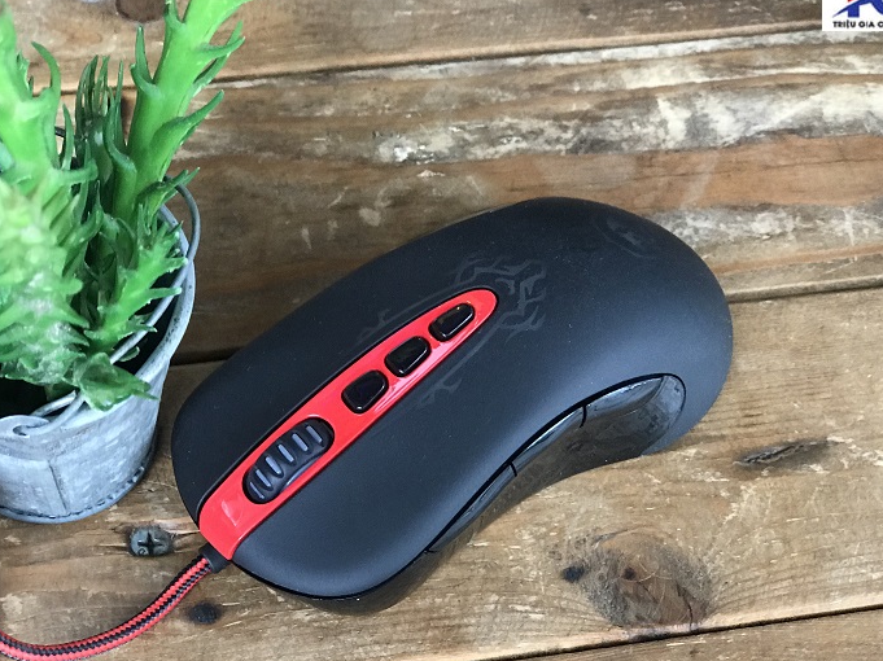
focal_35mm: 67
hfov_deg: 29.0
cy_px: 356
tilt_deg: -58.3
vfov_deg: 21.9
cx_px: 408
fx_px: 1708
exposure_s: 1/50
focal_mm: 6.6
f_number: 2.8
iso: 160
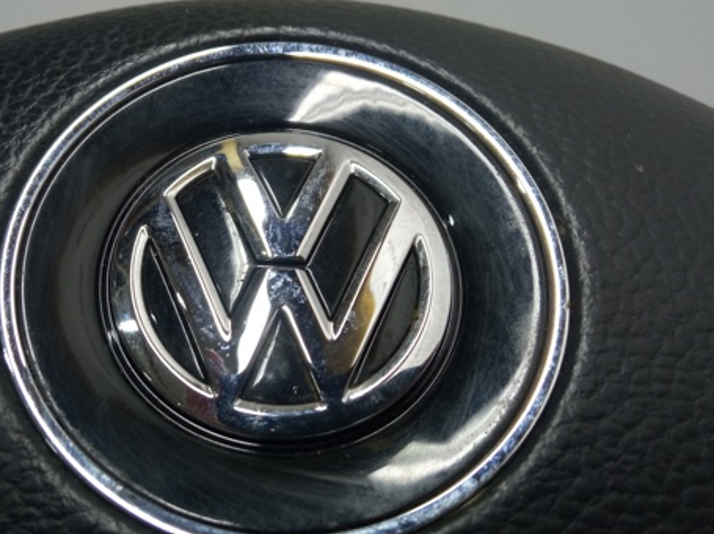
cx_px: 250
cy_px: 288
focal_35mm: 38
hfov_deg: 48.4
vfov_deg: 37.6
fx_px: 783
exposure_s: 1/33.3
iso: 238
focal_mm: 3.79
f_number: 2.2
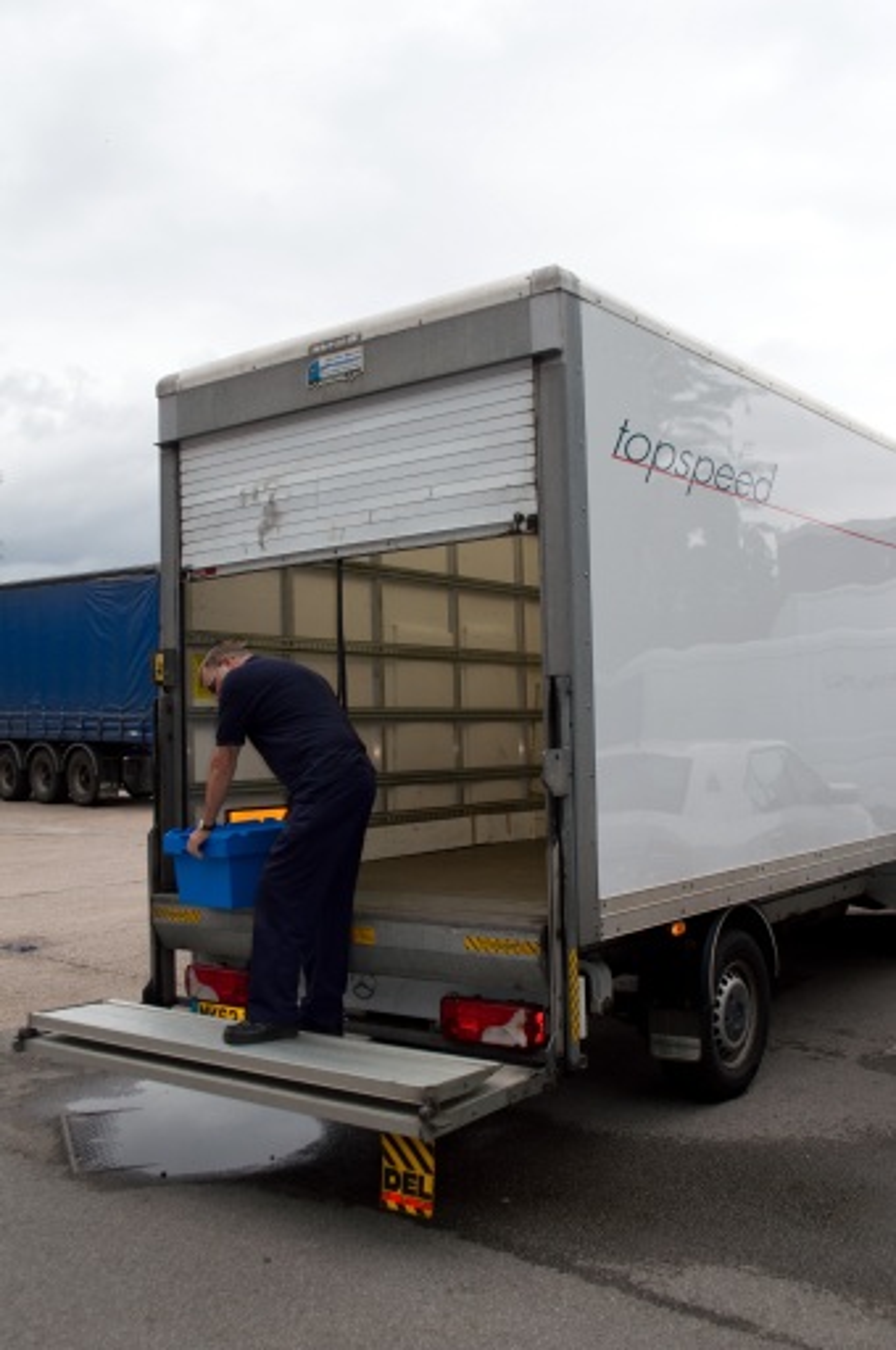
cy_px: 675
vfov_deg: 57.3
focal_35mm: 33
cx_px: 448
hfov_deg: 39.9
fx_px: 1235
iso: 100
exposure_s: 1/200
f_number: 6.3
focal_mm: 22
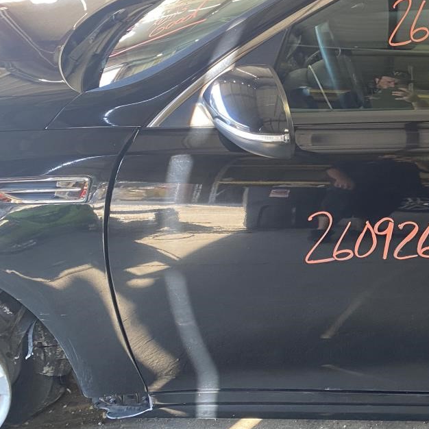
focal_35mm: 47
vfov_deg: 35.8
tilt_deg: -19.7
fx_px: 659
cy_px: 150
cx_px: 406
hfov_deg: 33.6
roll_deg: -3.9
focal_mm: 4.25
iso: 160
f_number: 1.8
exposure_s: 1/60
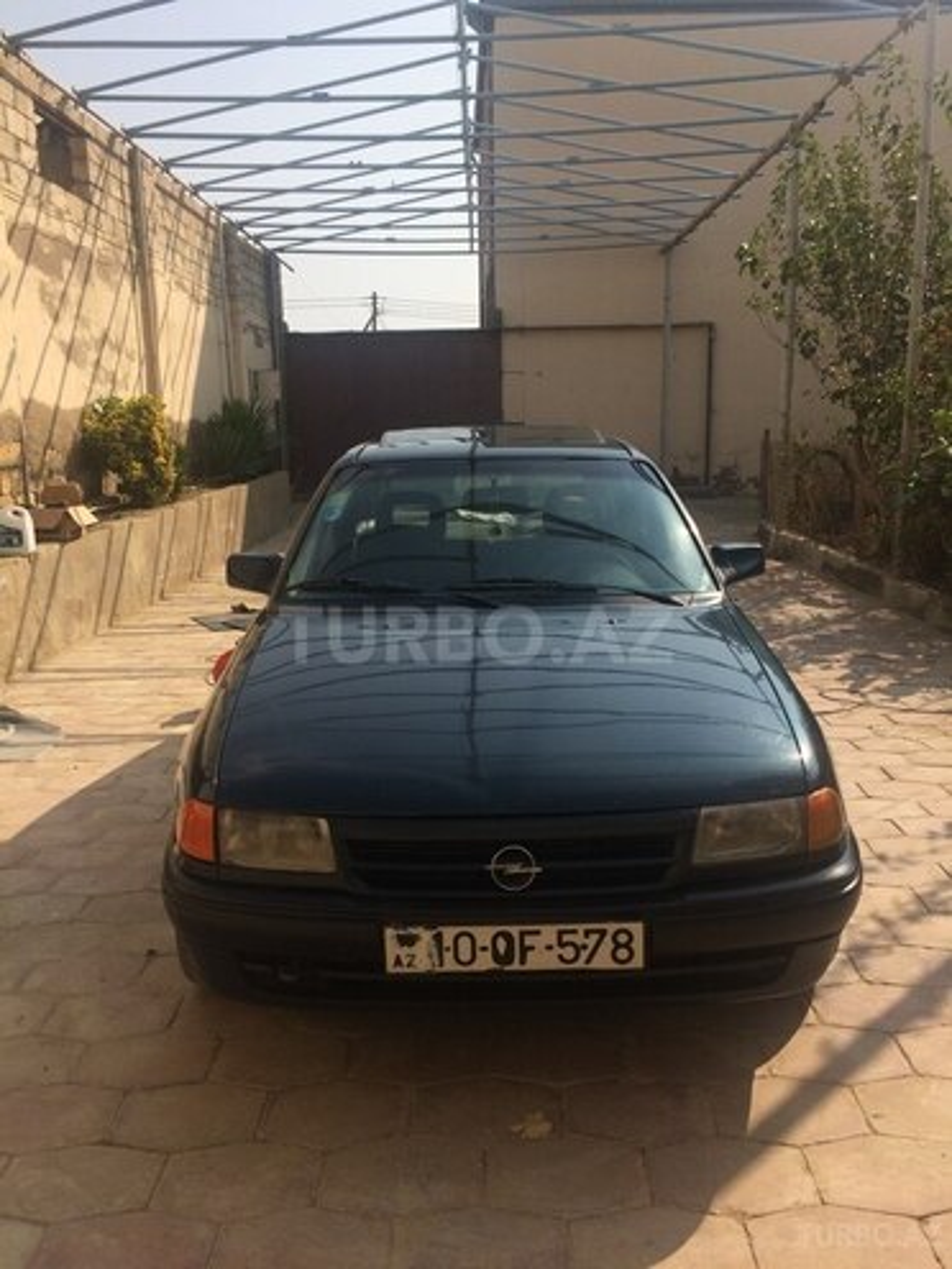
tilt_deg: -15.7
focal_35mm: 29
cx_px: 476
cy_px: 634
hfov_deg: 48.2
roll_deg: +2.9
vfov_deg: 61.7
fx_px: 1063
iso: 32
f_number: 2.2
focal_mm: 4.15
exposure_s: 1/2283
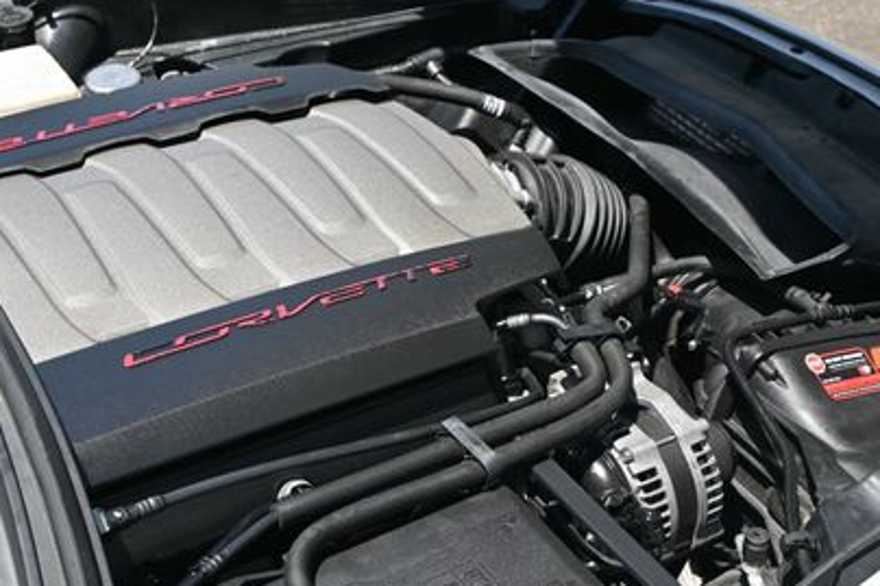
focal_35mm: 58
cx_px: 357
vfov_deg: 23.2
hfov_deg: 34.3
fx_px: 1422
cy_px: 399
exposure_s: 1/250
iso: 100
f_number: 5.6
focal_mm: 24.5
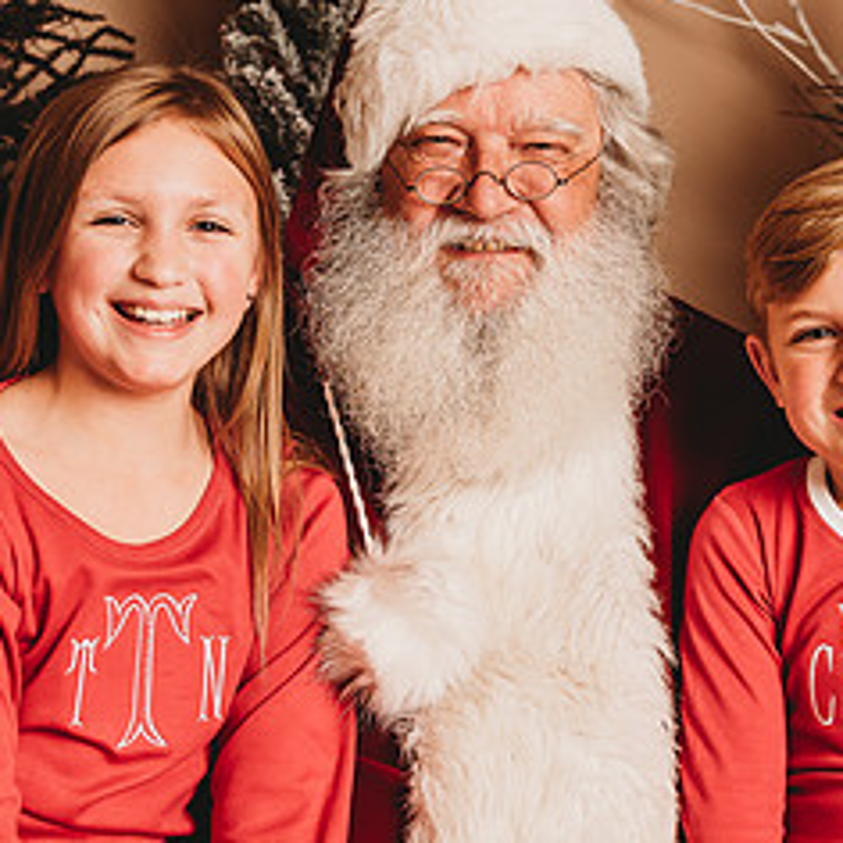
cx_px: 425
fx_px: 1956
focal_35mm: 71
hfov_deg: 24.3
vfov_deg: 24.3
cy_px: 484
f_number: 4
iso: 100
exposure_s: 1/160
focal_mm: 34
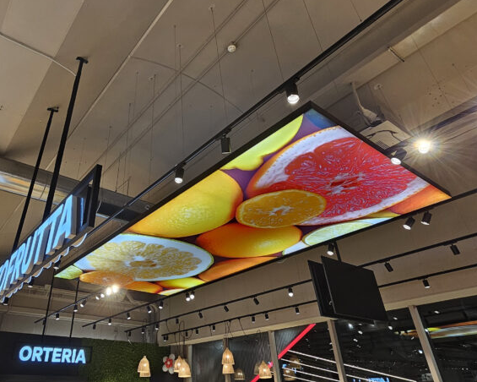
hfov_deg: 71.5
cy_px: 157
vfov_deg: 60.5
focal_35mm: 23
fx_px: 325
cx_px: 182
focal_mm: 2.2
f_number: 2.2
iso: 64
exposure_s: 1/50
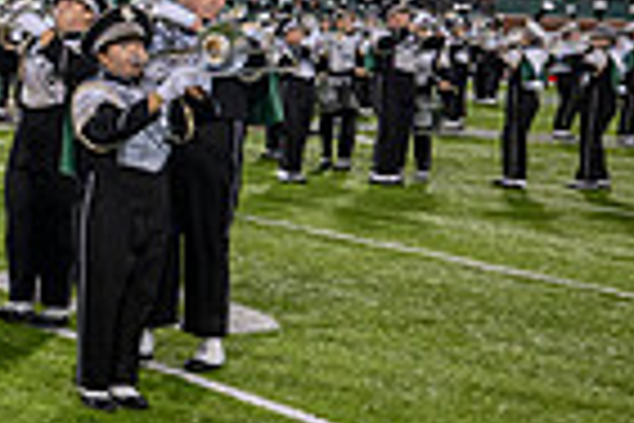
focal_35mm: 99
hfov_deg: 16.0
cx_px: -634
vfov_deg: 13.8
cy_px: 124
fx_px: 1743
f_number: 3.2
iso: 1250
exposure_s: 1/500
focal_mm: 24
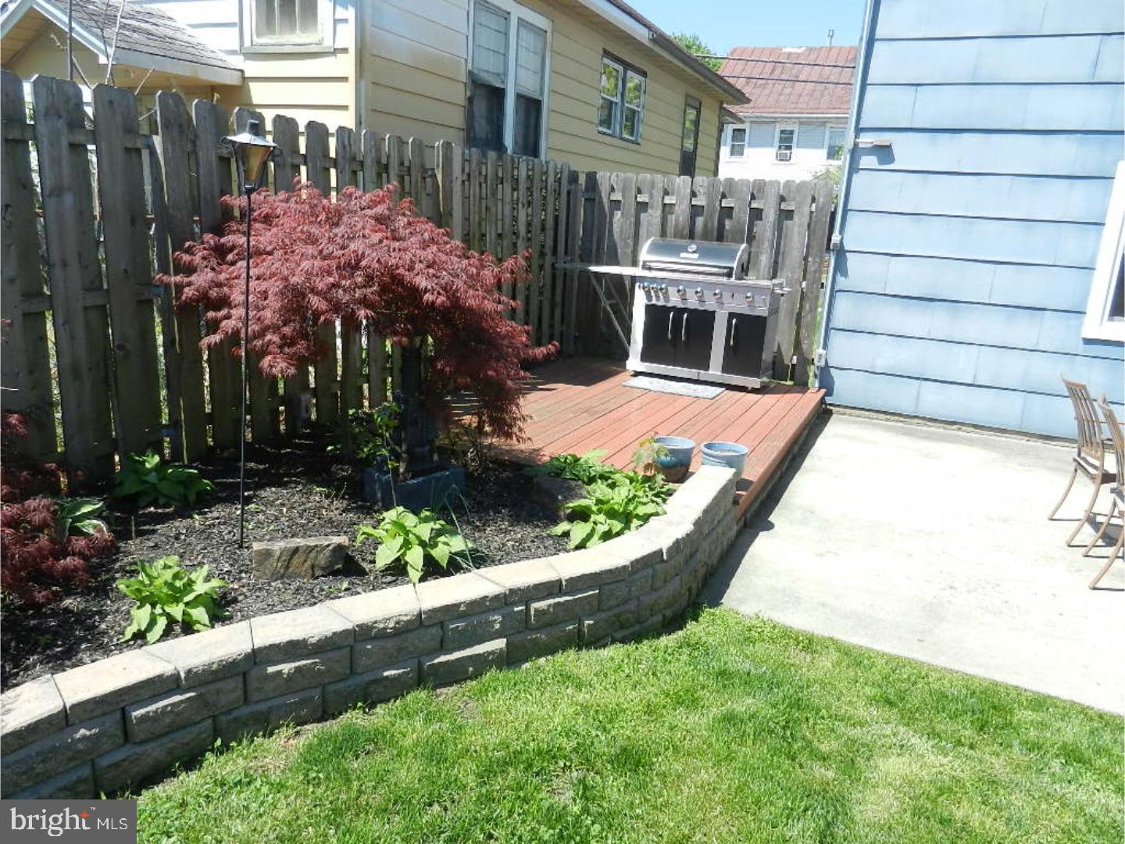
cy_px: 422
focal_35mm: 25
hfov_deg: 69.4
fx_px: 812
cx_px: 562
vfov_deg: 54.9
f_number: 3.5
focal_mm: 4.5
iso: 160
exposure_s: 1/800
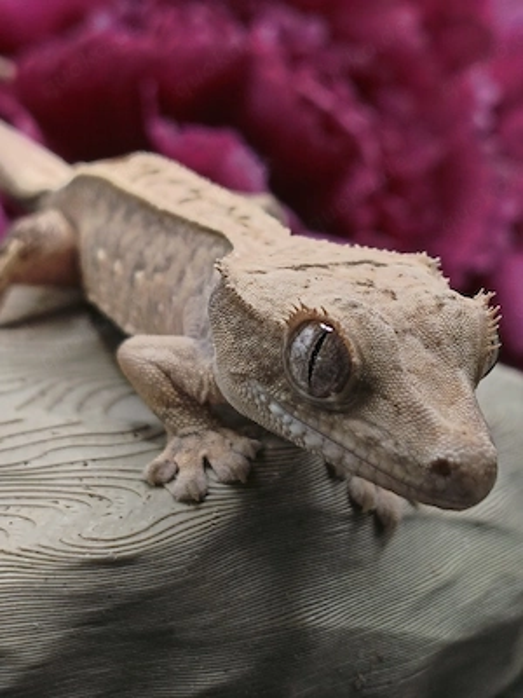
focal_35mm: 92
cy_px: 349
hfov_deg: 16.1
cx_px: 262
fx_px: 1853
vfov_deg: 21.3
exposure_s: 1/53.5
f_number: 1.7
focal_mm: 6.06
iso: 400
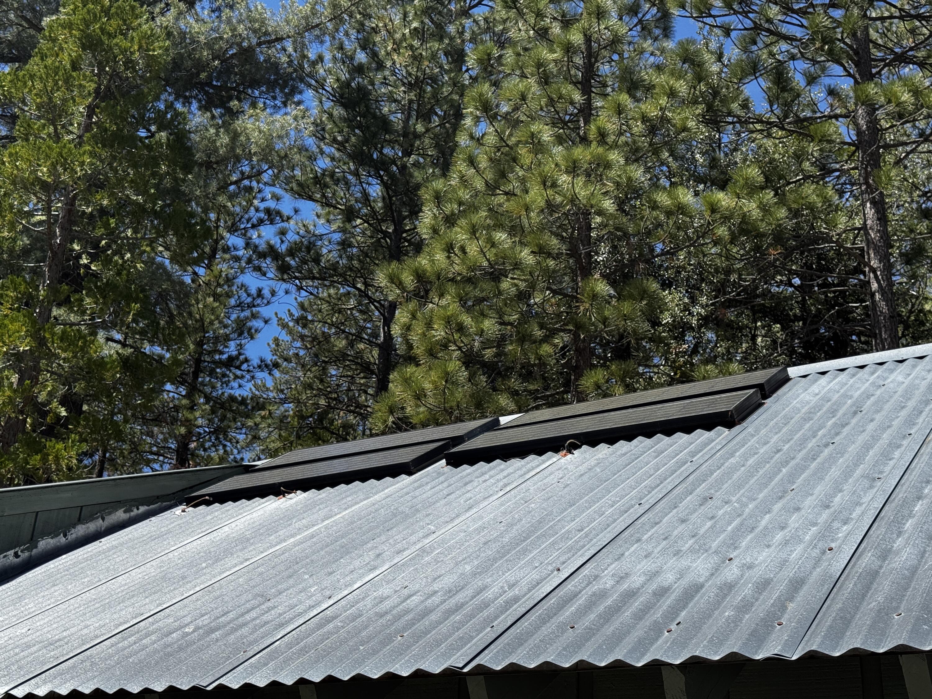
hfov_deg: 39.7
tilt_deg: +26.5
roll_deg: -3.3
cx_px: 466
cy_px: 350
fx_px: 1292
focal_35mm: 48
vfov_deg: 30.3
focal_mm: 6.76
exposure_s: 1/3817
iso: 64
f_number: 1.78
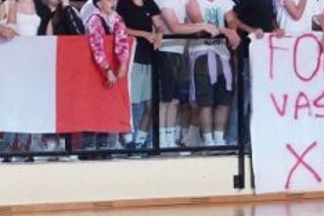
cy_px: -1
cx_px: 154
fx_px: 2673
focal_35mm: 297
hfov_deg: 6.9
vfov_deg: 4.6
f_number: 5
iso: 5000
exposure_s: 1/640
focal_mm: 58
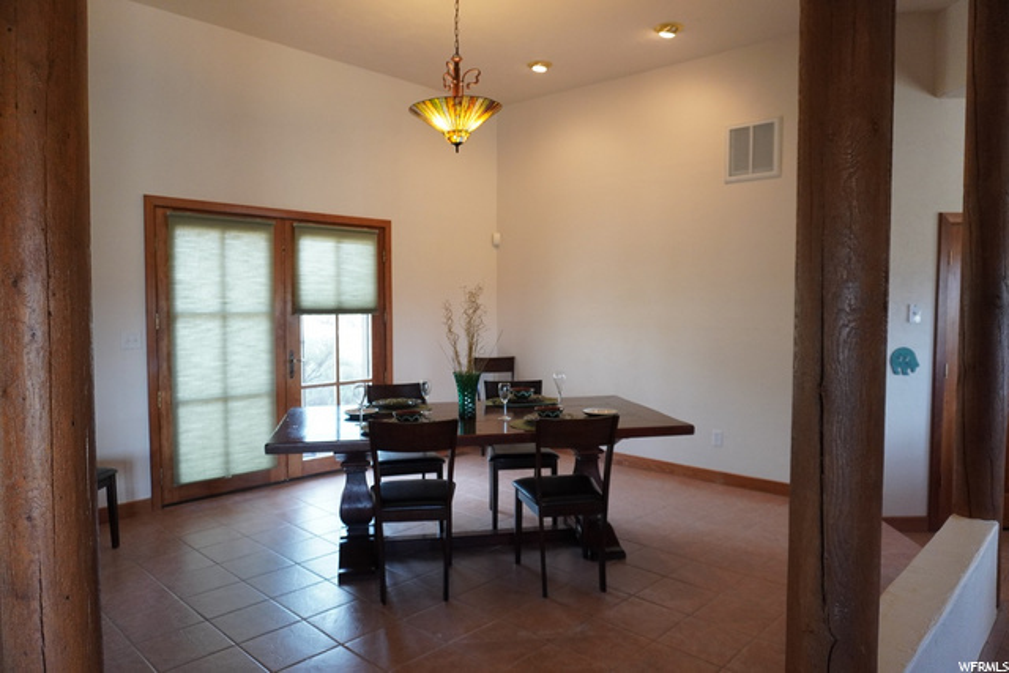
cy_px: 336
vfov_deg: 53.2
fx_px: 673
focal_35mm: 24
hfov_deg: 73.7
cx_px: 504
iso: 1250
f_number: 4
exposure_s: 1/160
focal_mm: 16
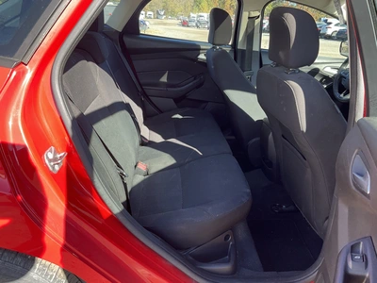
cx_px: 188
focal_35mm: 29
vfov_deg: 48.2
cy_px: 142
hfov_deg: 61.7
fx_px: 316
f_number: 1.8
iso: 20
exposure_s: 1/122
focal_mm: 3
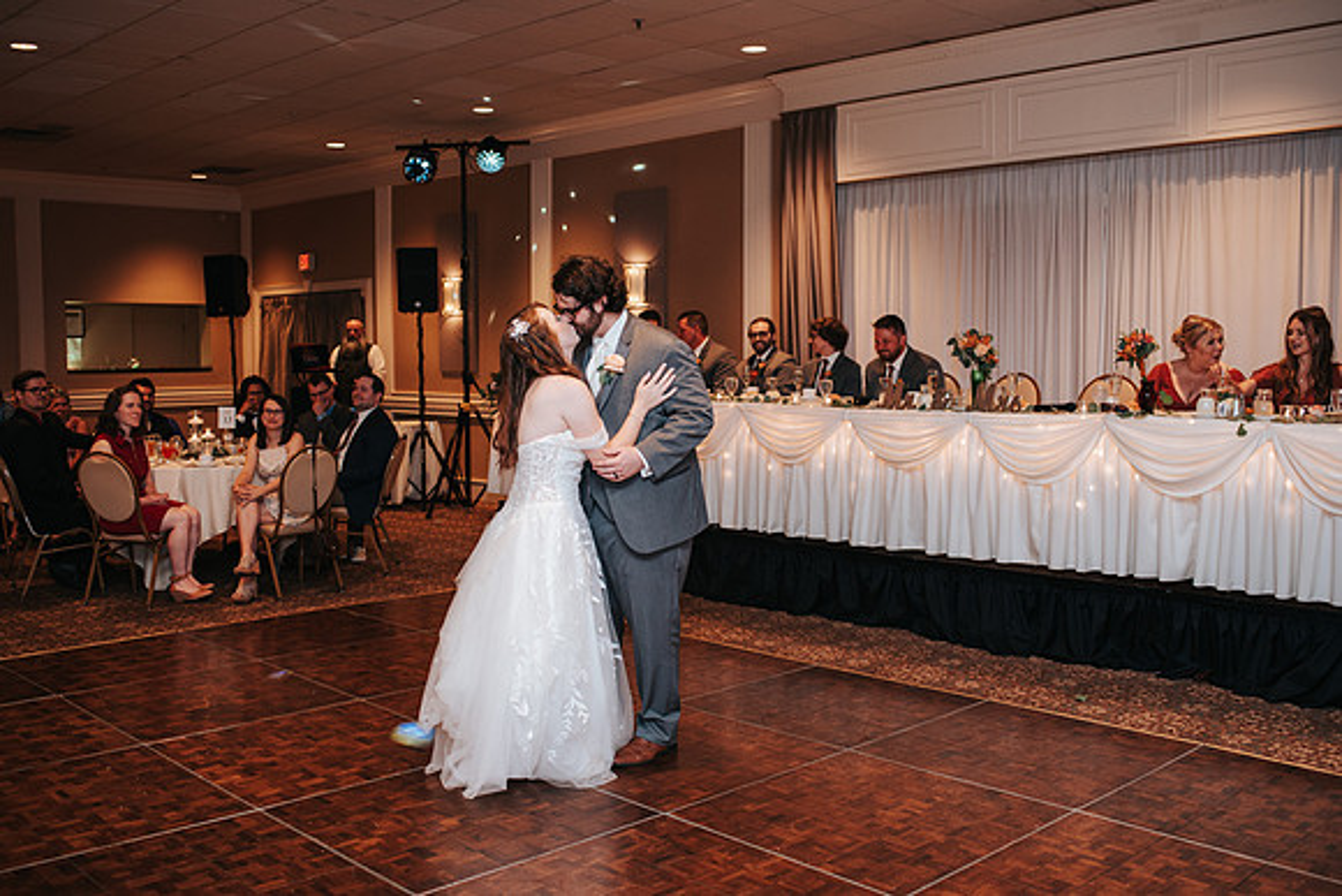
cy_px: 448
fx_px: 1345
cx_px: 671
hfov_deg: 53.0
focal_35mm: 36
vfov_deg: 36.8
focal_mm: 35
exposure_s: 1/160
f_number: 2.8
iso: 1000
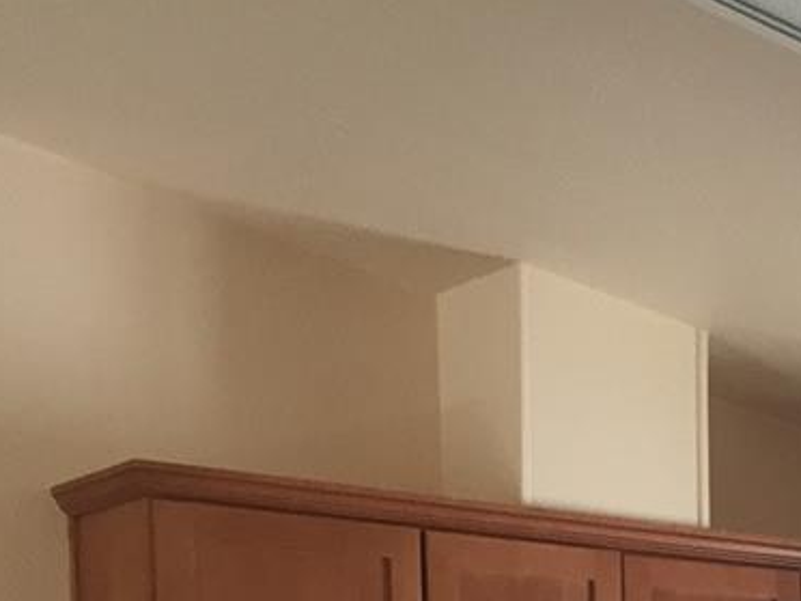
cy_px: 1194
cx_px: 1051
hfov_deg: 15.9
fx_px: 2707
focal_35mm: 117
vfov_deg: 11.4
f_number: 2.2
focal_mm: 4.15
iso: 64
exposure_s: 1/30
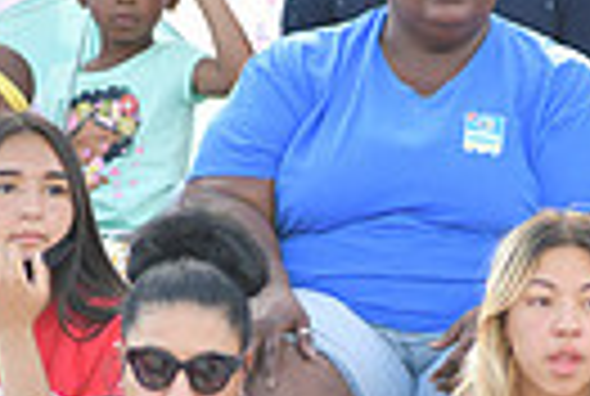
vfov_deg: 1.0
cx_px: 302
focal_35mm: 1325
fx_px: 21765
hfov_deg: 1.6
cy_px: 461
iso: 1000
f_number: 3.5
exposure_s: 1/2000
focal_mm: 300
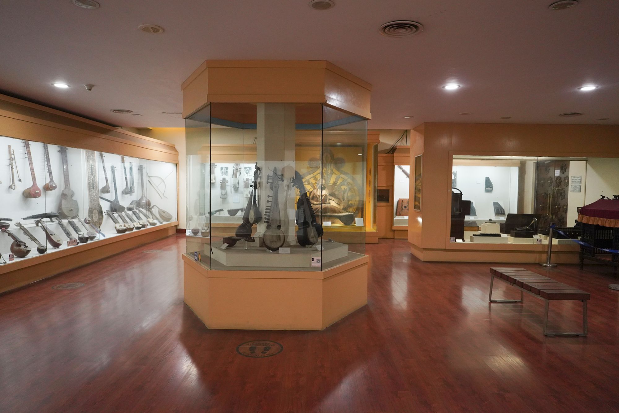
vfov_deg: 53.1
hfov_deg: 73.7
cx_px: 310
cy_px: 206
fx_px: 413
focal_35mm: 24
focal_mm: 24
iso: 3200
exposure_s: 1/80
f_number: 5
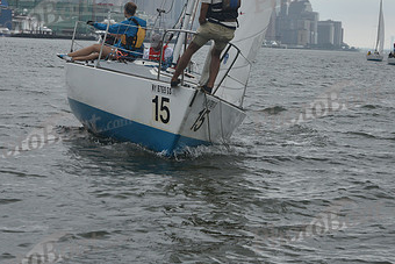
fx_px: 1405
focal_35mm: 128
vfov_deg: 10.7
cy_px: 60
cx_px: 193
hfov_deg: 16.0
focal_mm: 75
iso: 400
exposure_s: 1/800
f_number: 8
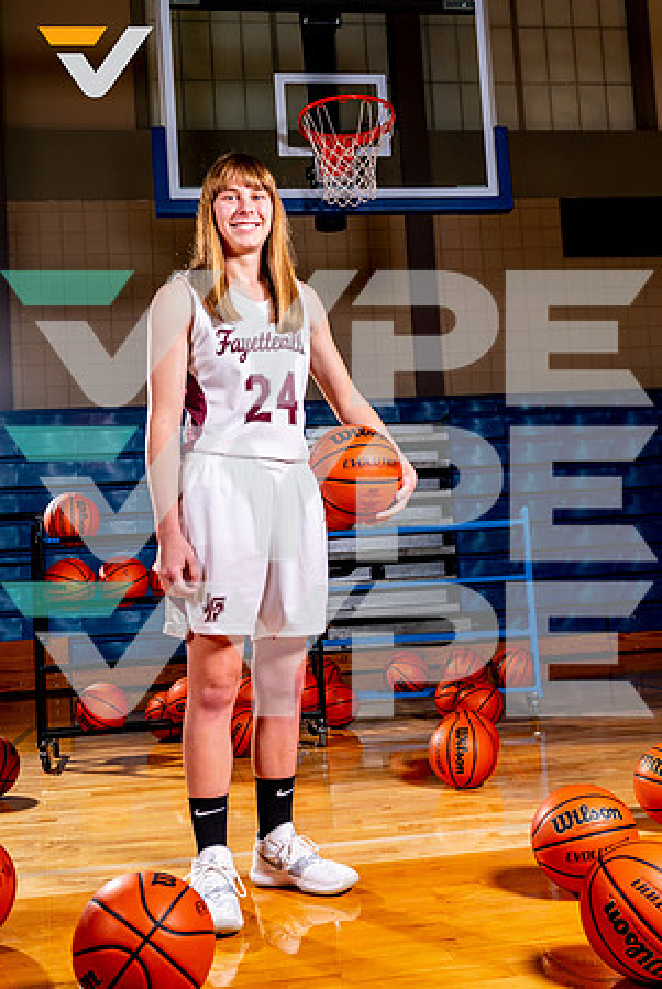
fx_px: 1046
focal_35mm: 38
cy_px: 494
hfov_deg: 35.1
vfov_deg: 50.7
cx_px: 331
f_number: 5.6
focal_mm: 38
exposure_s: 1/125
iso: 100
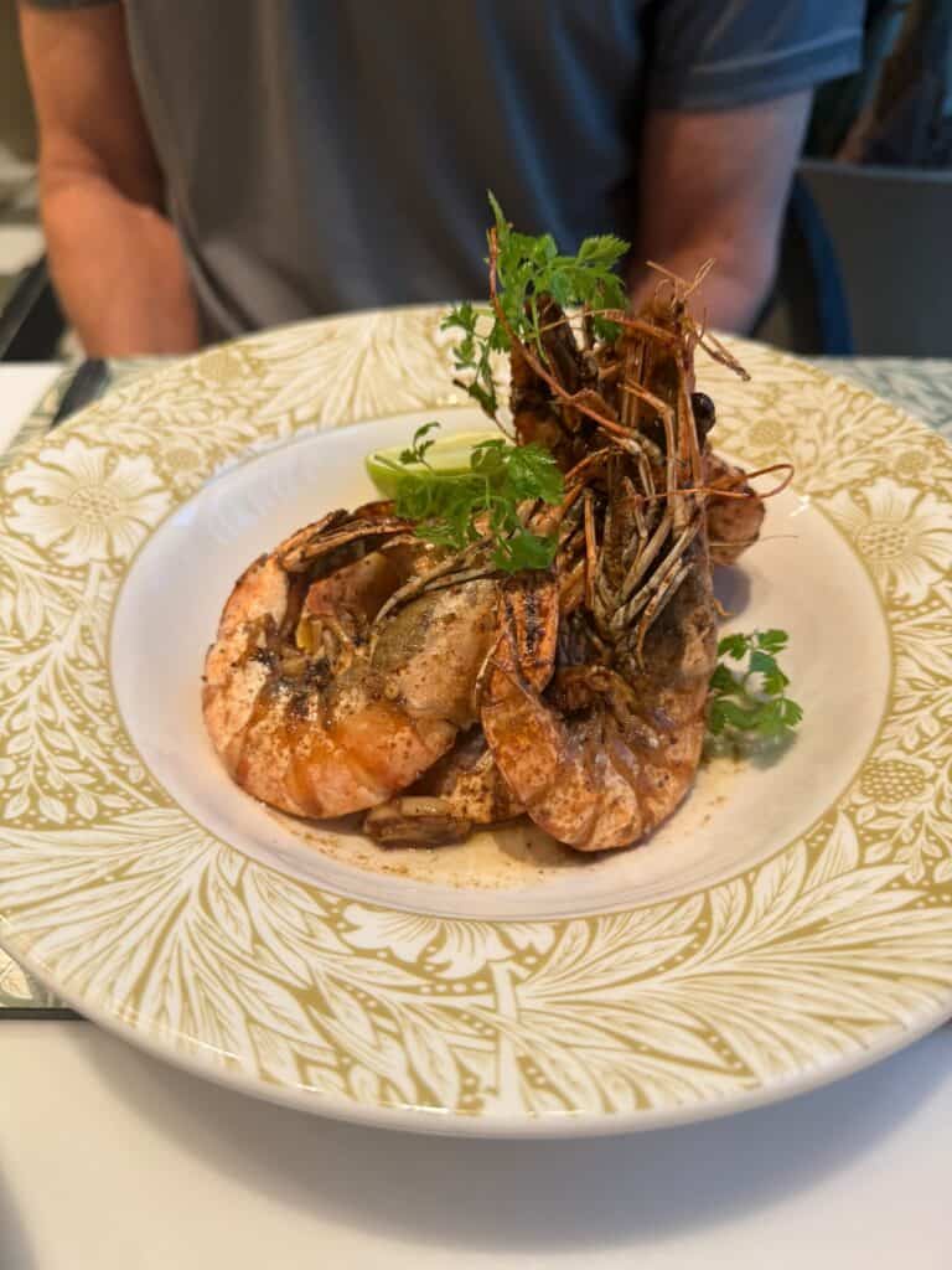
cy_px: 635
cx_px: 476
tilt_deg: -43.2
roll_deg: -1.5
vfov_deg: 71.6
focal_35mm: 24
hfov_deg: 56.8
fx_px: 880
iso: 125
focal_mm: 6.76
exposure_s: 1/50
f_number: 1.78
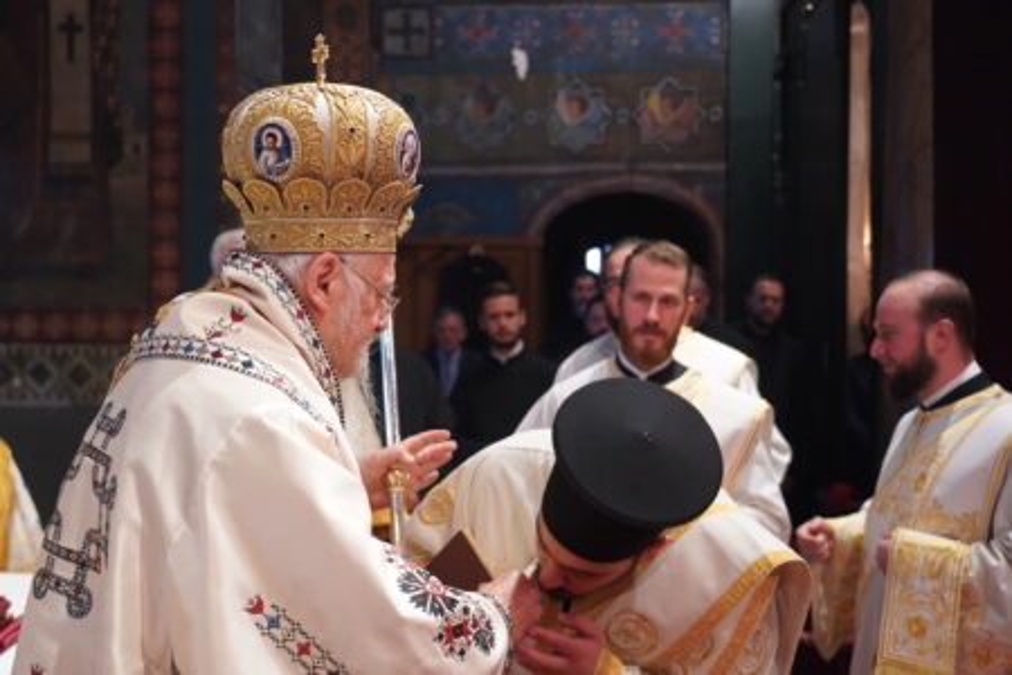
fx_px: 1152
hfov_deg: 47.4
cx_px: 506
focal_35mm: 41
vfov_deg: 32.6
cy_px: 338
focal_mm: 41
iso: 4000
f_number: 4
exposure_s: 1/160
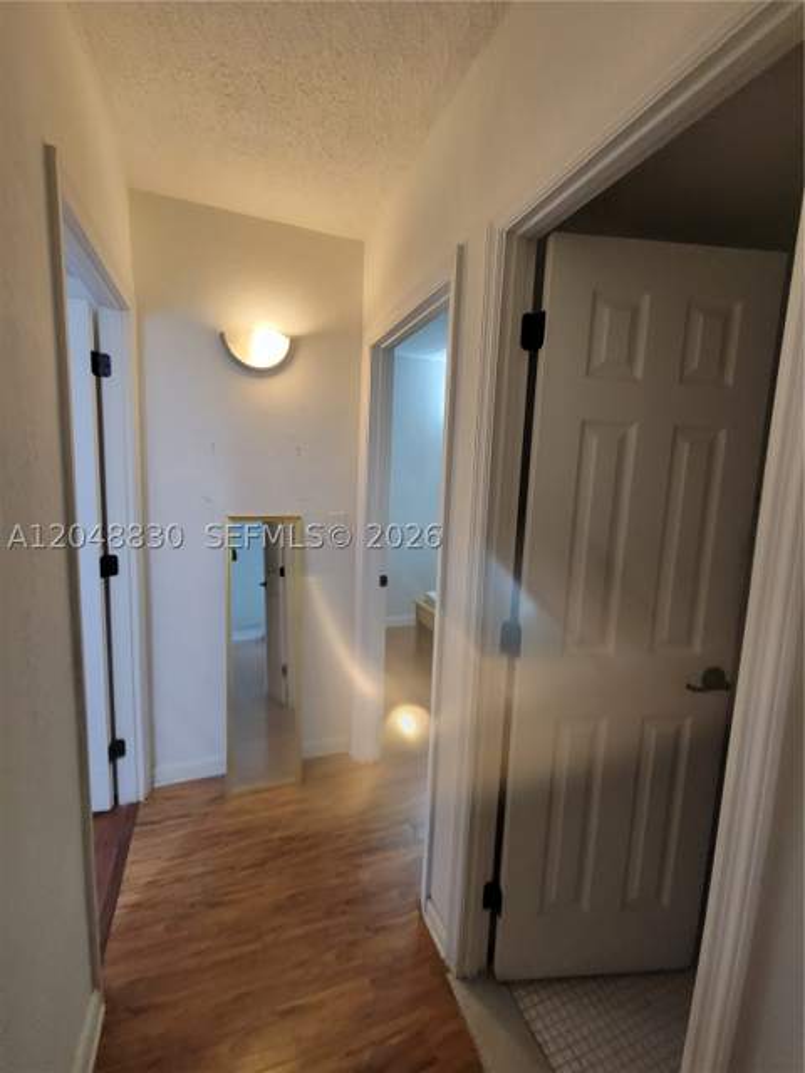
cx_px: 402
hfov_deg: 89.9
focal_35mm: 13
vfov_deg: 106.2
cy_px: 536
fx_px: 403
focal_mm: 2.2
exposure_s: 1/40
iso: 320
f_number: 2.2
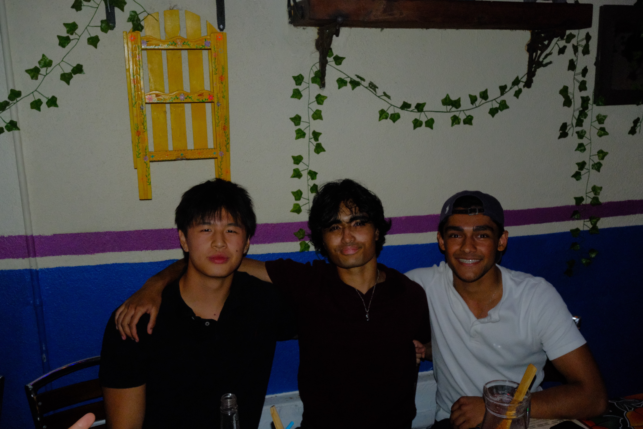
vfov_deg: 37.9
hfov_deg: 54.4
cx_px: 322
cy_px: 214
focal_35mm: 35
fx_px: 625
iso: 6400
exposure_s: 1/125
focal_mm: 23
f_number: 7.1
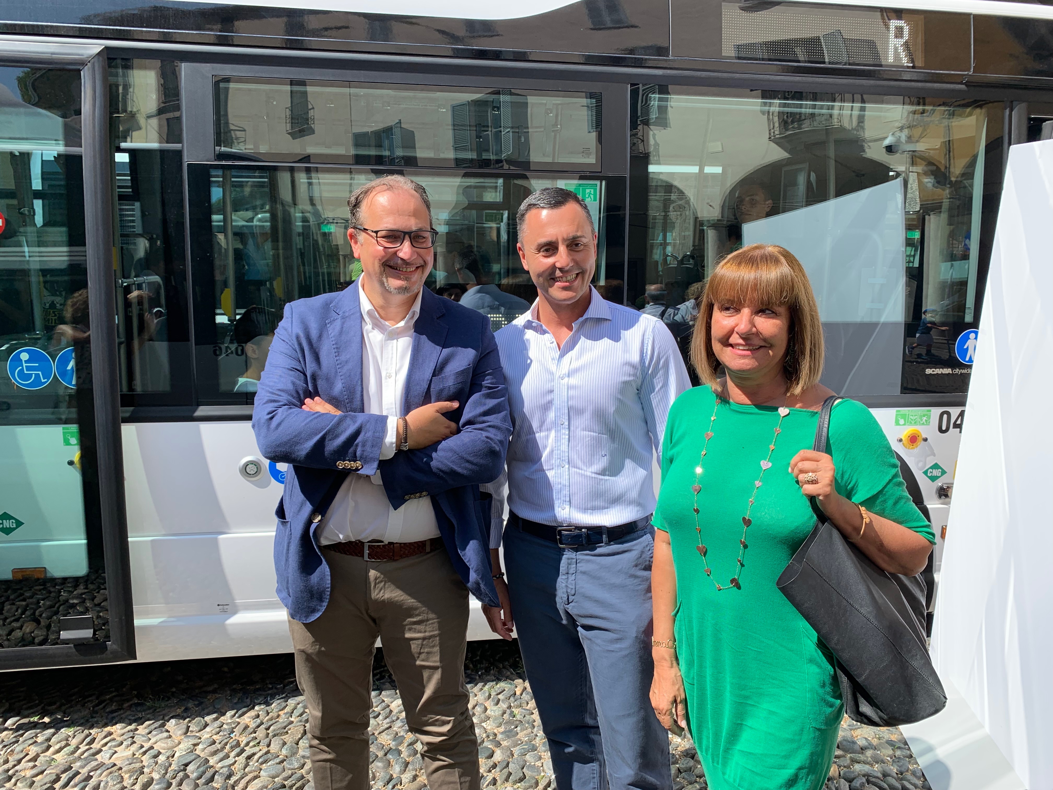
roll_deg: +0.1
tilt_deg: -9.4
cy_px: 395
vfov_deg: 53.1
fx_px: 791
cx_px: 526
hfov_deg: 67.3
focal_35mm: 26
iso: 25
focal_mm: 4.25
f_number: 1.8
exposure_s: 1/856
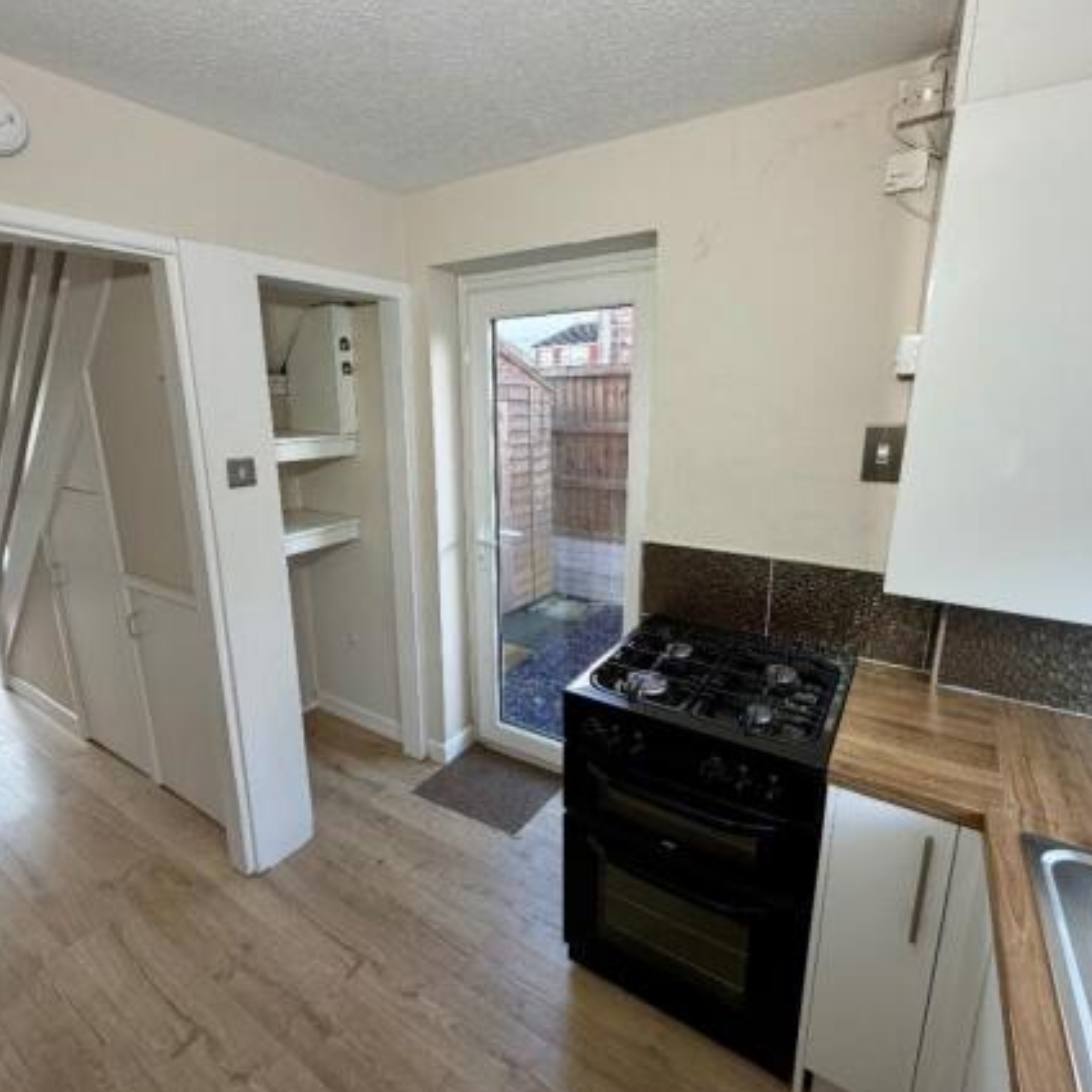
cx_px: 534
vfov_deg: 84.0
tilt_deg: -13.6
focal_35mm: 17
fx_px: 607
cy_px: 537
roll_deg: -0.1
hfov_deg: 84.0
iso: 80
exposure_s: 1/96
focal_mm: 2.22
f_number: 2.2
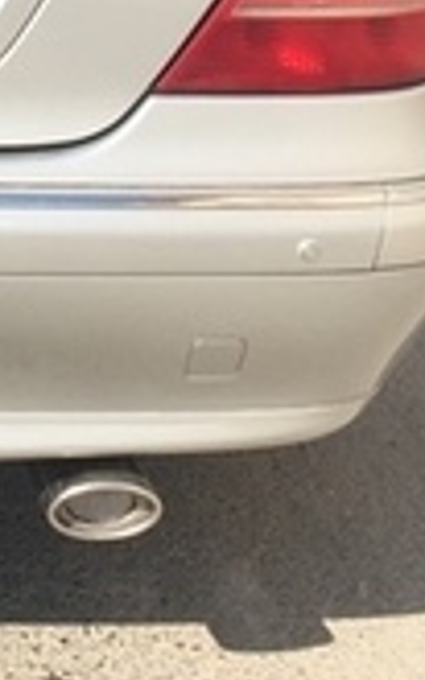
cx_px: -190
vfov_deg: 16.1
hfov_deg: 10.3
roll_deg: -1.2
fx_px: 2281
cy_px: -188
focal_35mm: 123
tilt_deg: -9.7
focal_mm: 4.15
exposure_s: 1/1582
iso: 32
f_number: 2.2
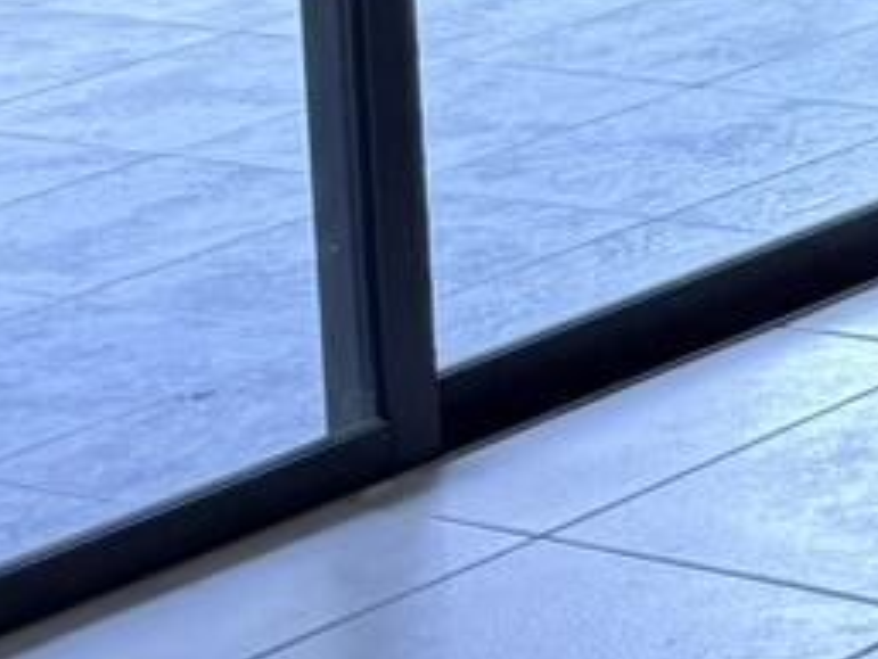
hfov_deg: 7.6
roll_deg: -0.7
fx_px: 4847
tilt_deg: -4.4
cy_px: -1031
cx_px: 3355
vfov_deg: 7.2
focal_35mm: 191
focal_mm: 6.76
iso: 160
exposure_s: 1/135
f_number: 1.78
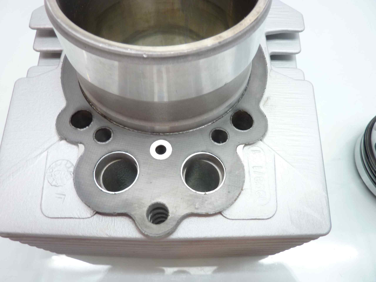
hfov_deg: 69.4
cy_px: 141
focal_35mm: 25
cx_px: 188
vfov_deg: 54.9
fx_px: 272
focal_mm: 4.1
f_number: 3.3
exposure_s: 1/8
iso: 80
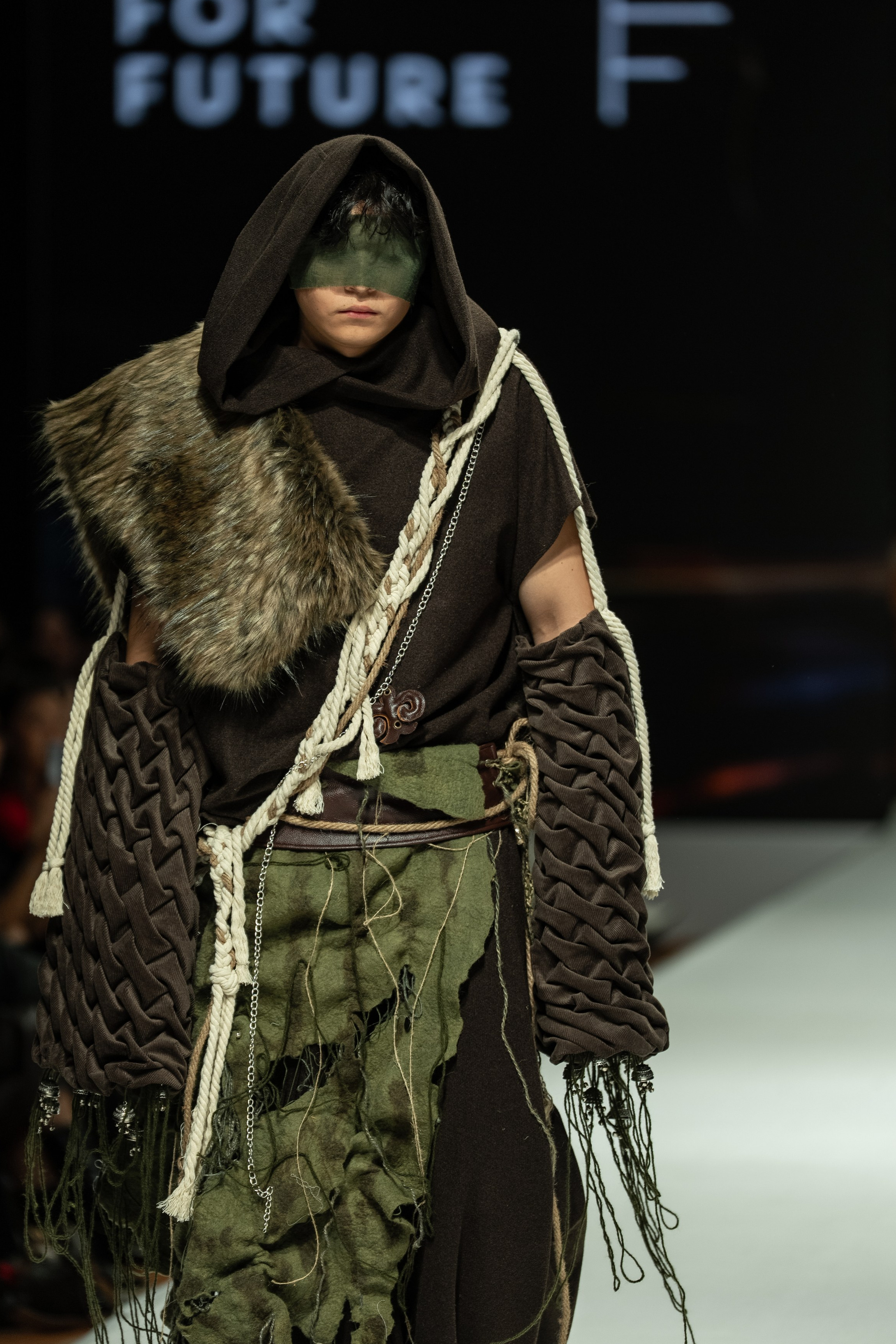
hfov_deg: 5.8
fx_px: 8772
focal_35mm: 235
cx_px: 524
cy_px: 590
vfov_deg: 8.8
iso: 200
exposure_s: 1/250
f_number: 3.2
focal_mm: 200
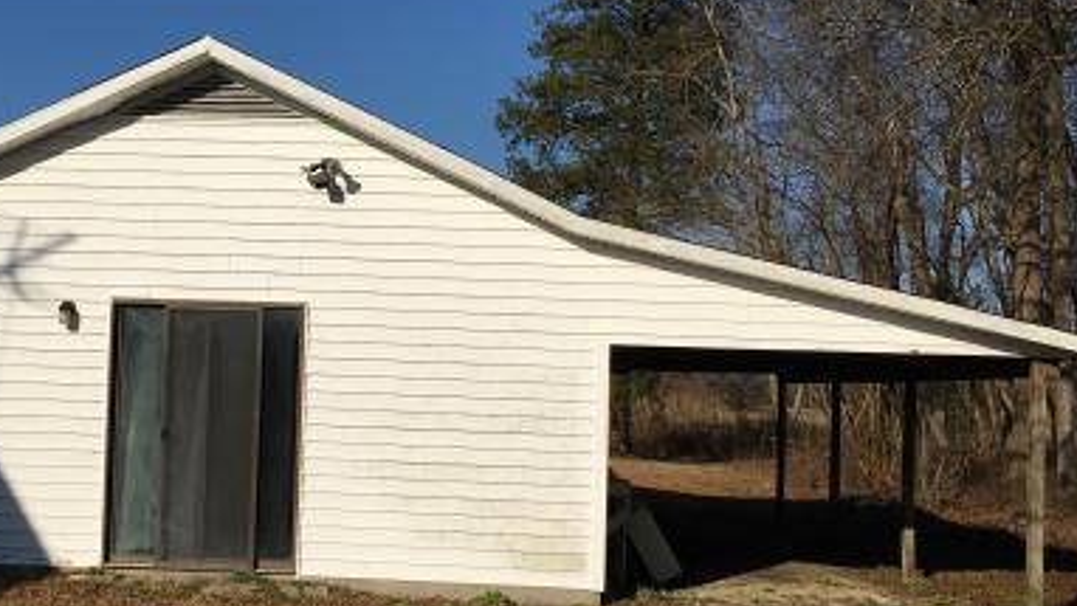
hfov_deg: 42.4
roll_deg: -1.7
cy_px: 350
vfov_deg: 24.9
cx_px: 369
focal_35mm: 48
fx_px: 1371
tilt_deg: +1.6
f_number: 2.2
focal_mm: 4.15
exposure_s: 1/4274
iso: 25
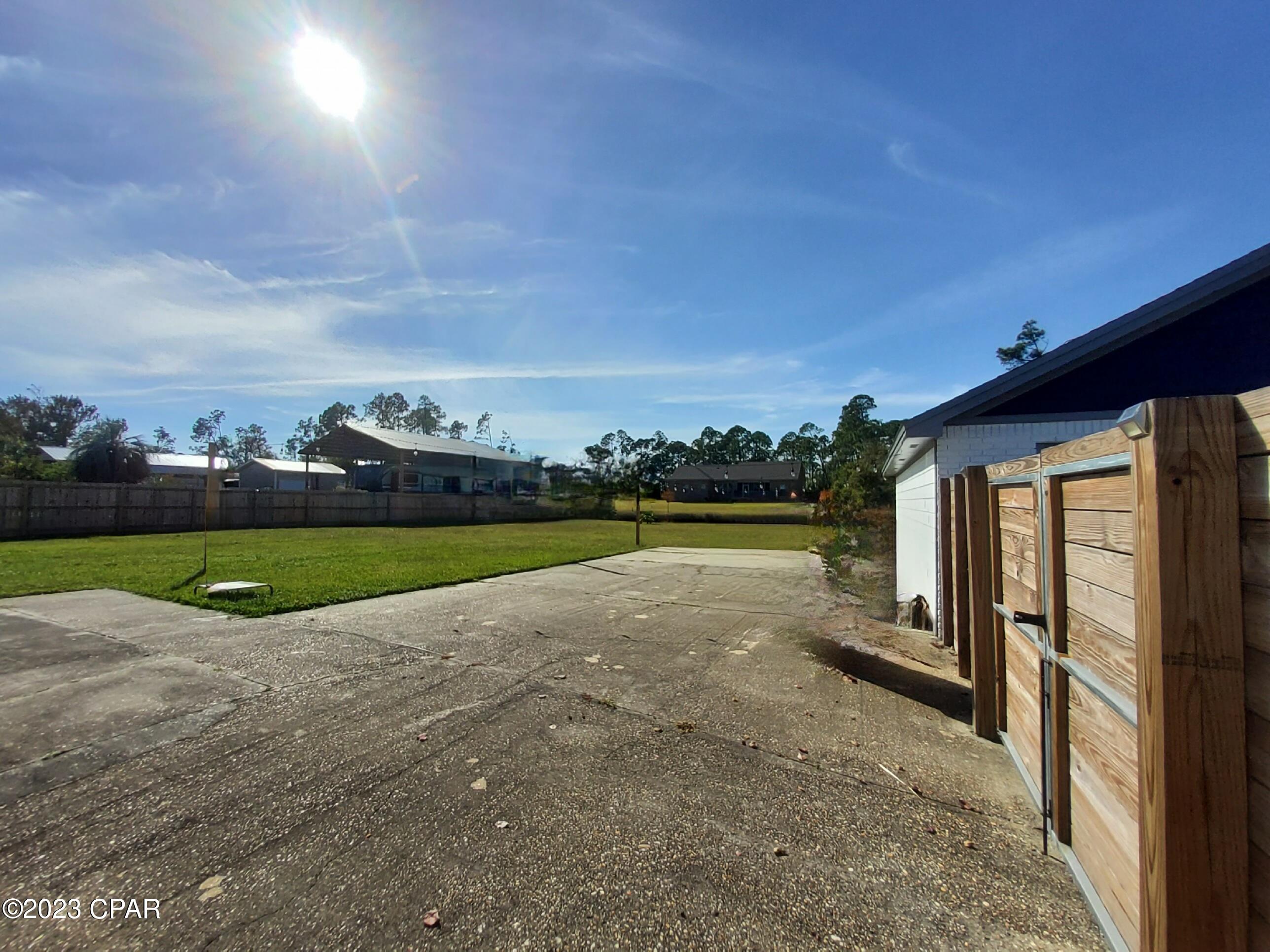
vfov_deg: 89.9
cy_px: 476
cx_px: 635
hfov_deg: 106.2
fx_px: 477
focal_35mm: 13
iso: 50
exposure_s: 1/5000
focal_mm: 1.13
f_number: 2.2
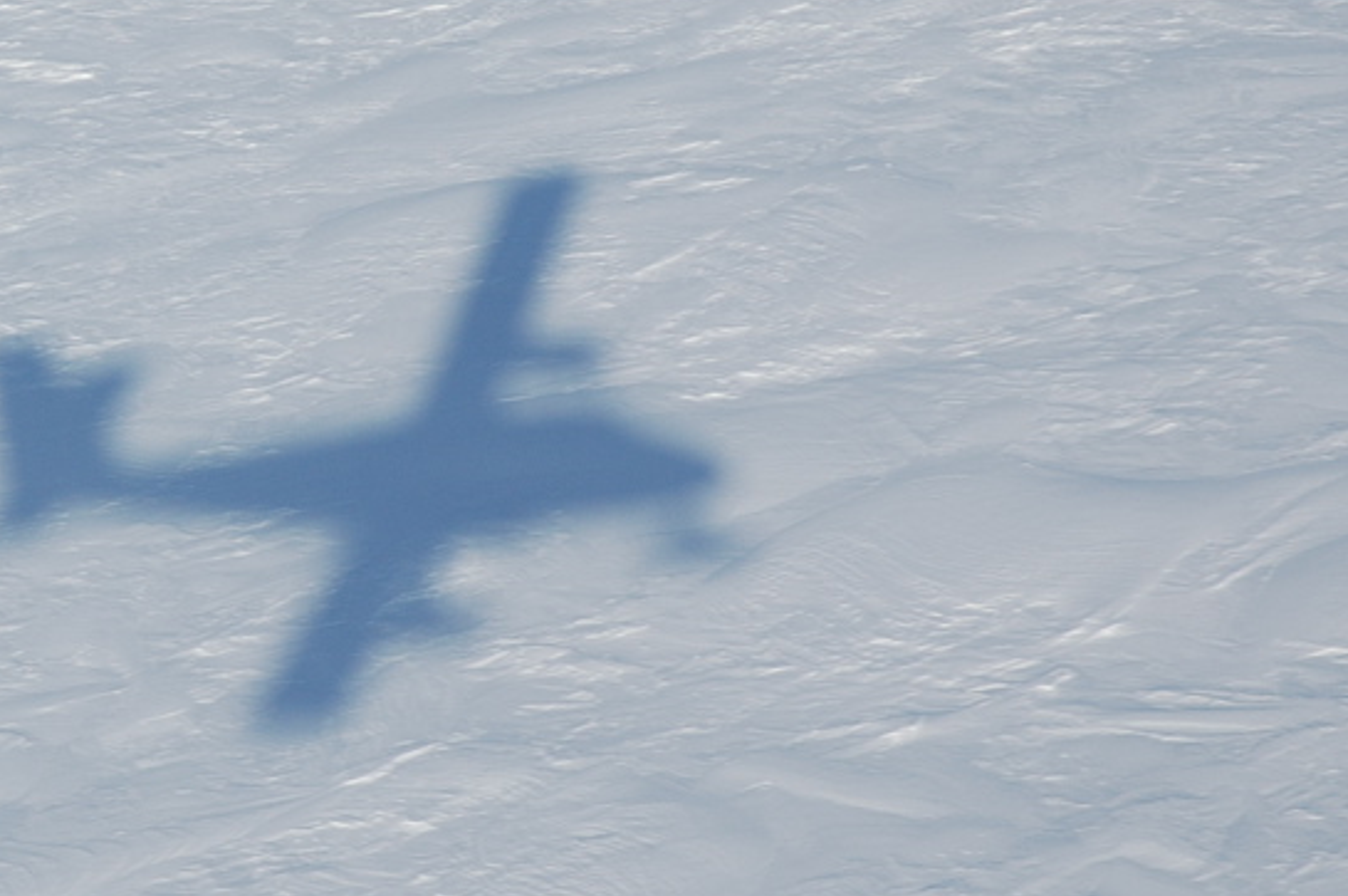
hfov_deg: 12.1
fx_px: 6320
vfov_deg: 8.1
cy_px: 272
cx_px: 189
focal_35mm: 169
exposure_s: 1/500
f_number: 11
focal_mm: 60
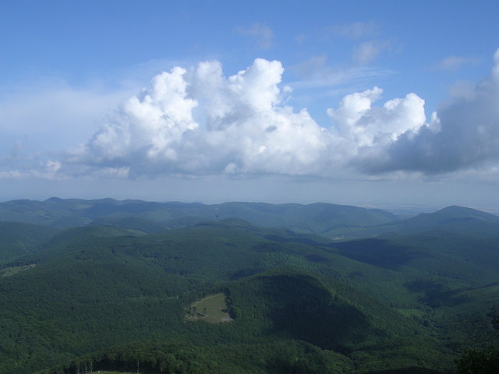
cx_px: 250
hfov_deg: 49.0
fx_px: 548
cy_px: 187
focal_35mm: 38
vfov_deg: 37.7
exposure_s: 1/389
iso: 100
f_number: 5.6
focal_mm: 5.8
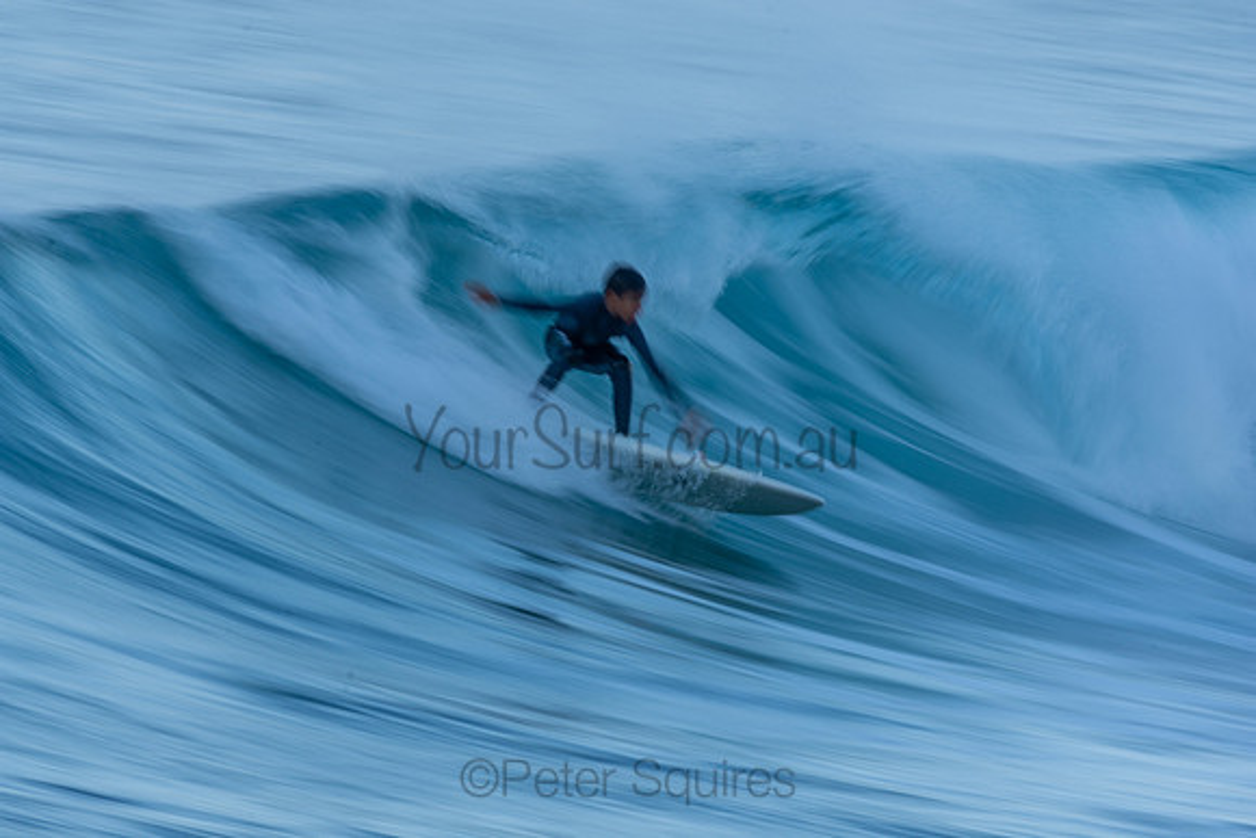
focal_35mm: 750
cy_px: 419
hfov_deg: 2.7
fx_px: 26172
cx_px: 628
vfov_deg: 1.8
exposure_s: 1/20
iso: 100
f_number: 18
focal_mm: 500
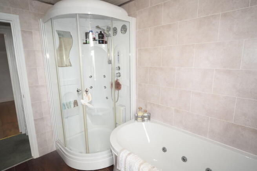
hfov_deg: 90.0
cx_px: 128
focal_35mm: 18
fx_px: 129
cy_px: 86
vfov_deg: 67.4
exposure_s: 1/125
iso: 800
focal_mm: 12
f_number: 5.6
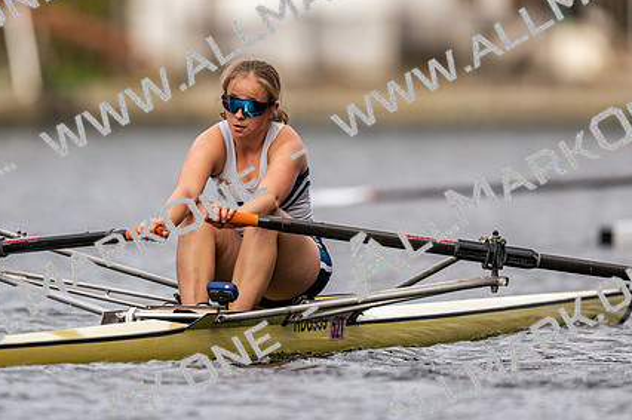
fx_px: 14344
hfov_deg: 2.5
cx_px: 223
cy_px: 162
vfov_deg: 1.7
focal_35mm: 818
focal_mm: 600
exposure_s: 1/2500
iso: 640
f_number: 4
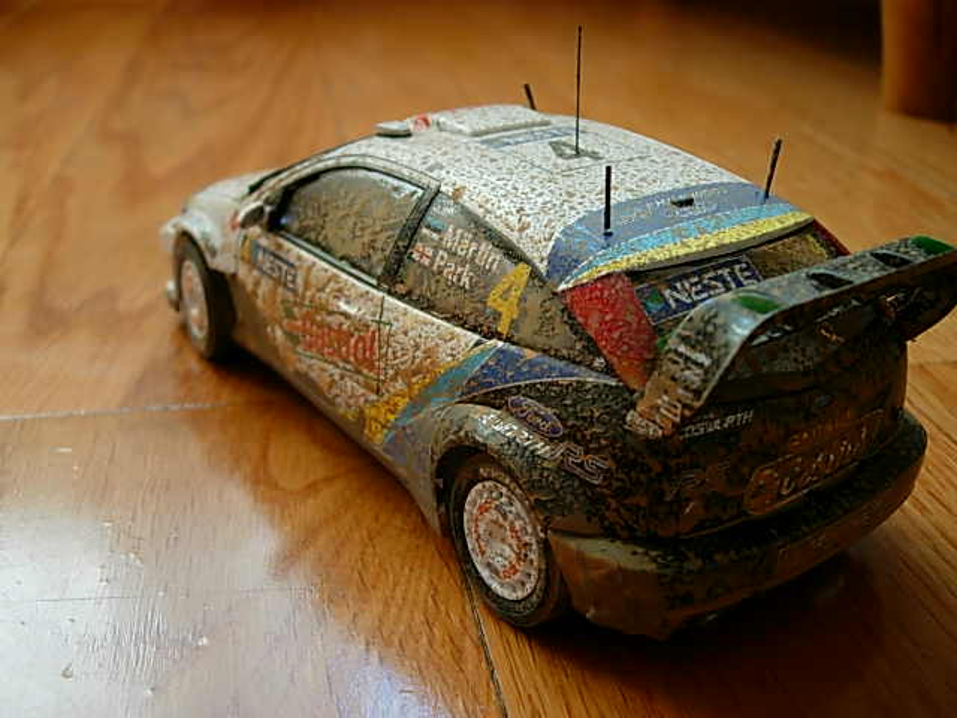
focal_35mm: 38
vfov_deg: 37.7
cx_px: 478
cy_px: 359
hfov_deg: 49.0
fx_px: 1051
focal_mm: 7.8
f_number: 2.8
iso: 79
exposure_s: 1/45.2
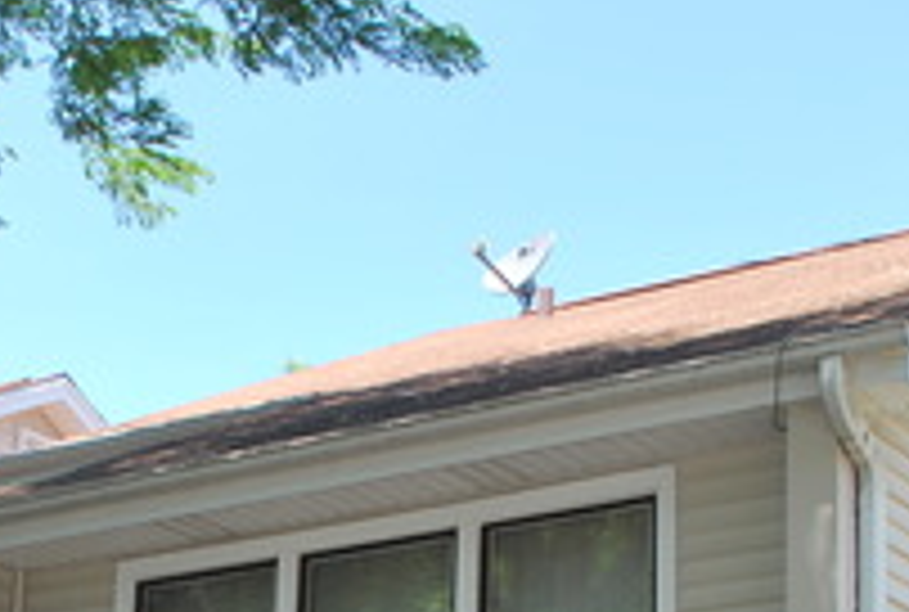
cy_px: 747
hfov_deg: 21.2
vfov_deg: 14.0
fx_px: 2406
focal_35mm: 95
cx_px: 220
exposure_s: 1/200
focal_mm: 20
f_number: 5
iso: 100
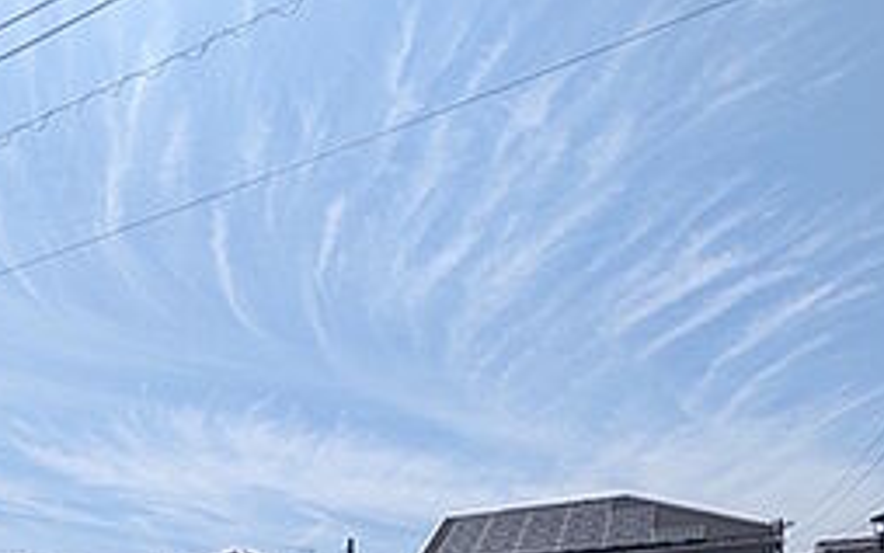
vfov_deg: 30.0
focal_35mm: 35
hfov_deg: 52.1
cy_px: 692
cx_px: 188
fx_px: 844
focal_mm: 1.83
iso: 48
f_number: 2.2
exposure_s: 1/2469
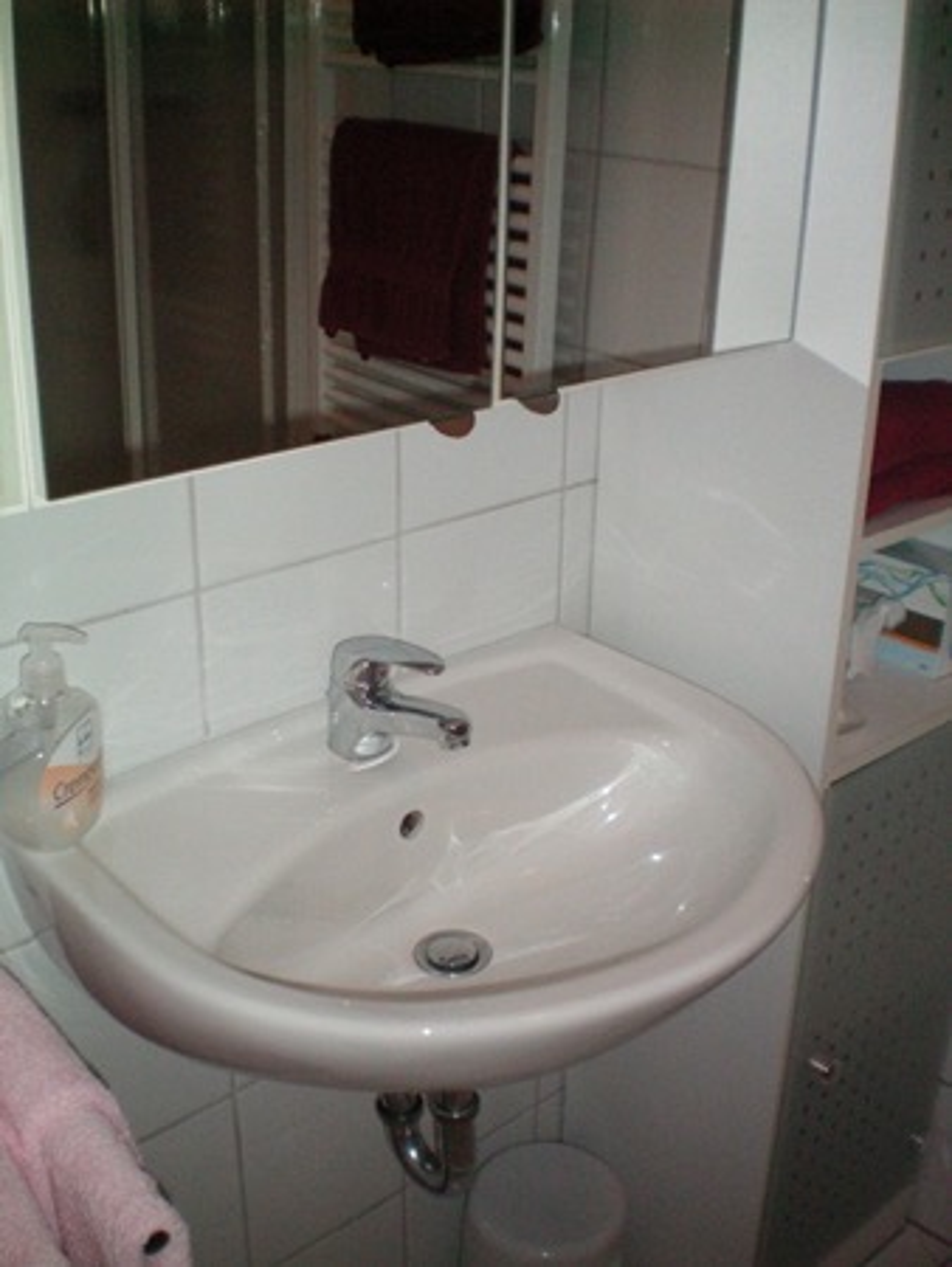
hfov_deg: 37.8
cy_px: 634
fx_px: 1392
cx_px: 476
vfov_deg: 49.0
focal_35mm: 38
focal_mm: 6.3
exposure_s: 1/60
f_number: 3.1
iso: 200
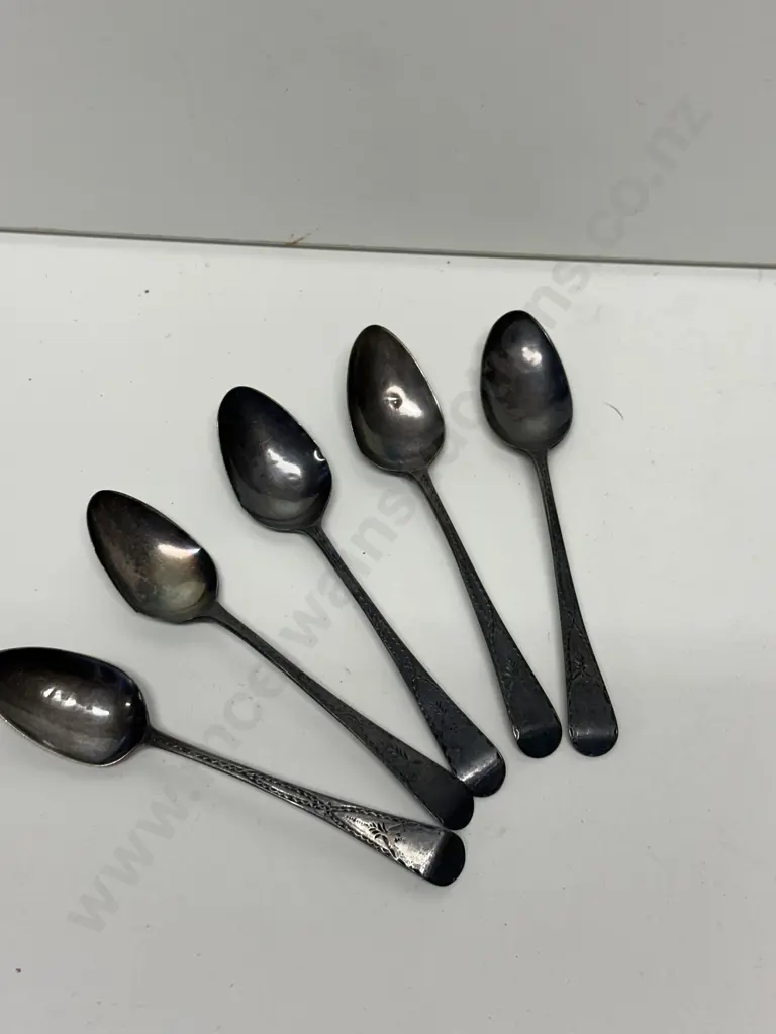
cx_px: 388
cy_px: 517
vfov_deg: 39.7
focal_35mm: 48
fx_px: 1435
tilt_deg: -61.6
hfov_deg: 30.3
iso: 64
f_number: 1.78
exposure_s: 1/100
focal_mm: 6.86
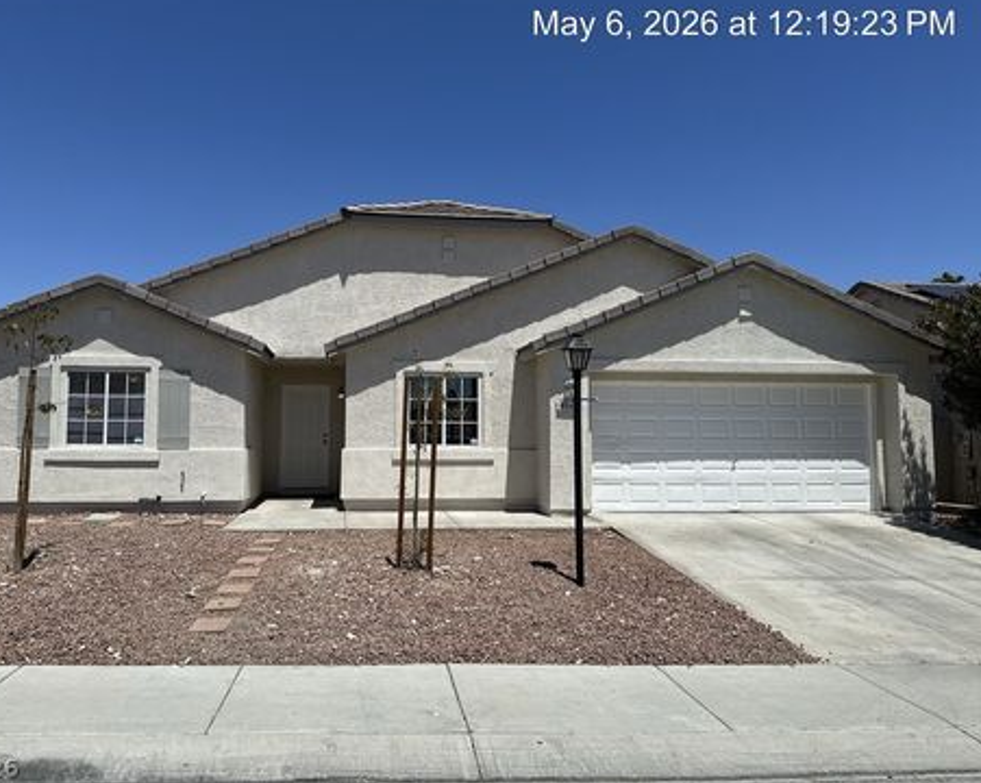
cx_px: 446
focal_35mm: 26
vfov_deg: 54.9
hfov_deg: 65.9
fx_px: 754
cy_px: 377
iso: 80
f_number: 1.78
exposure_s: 1/9709
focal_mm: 6.86
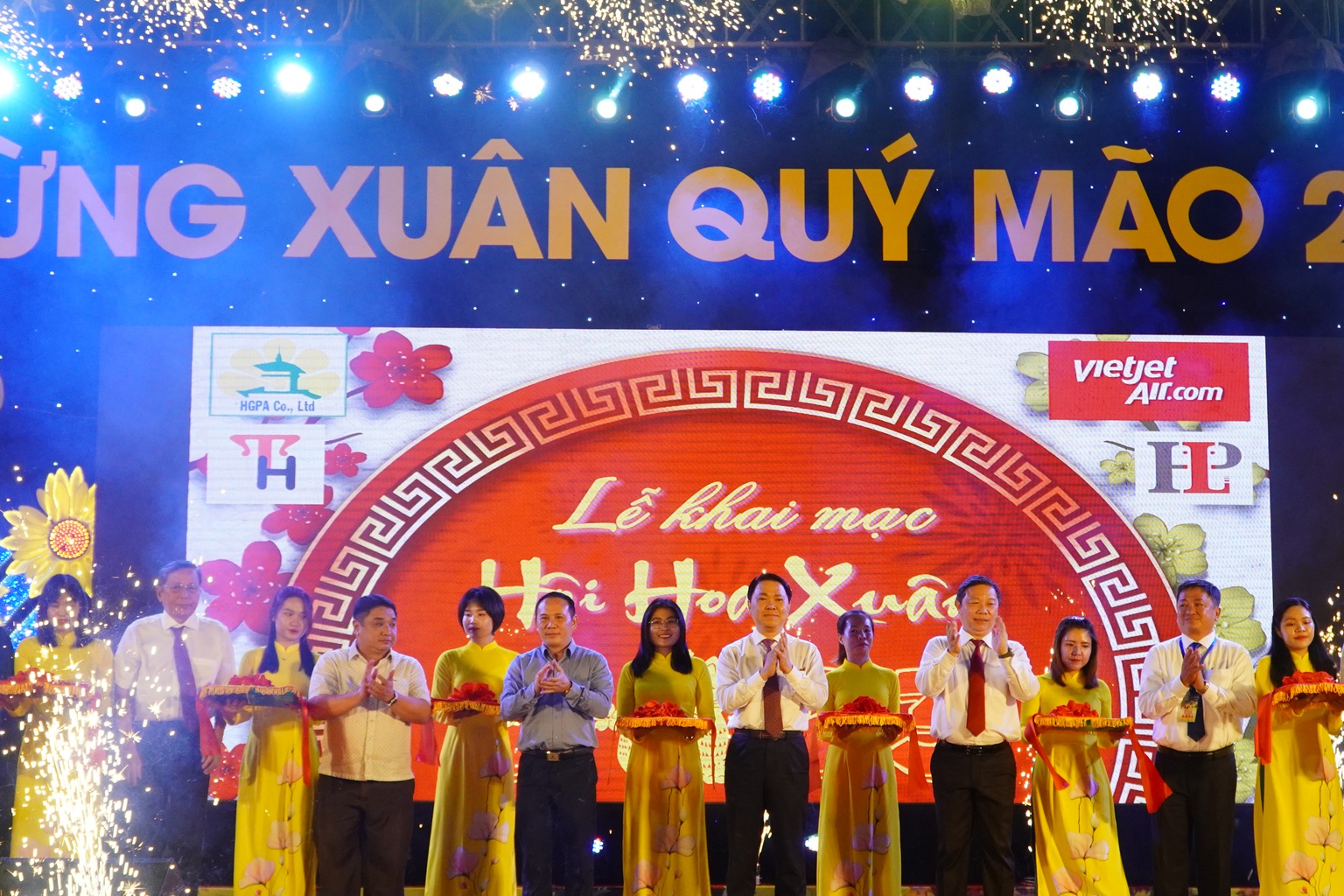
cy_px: 570
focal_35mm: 57
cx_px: 723
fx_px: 2115
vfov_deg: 23.8
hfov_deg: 35.2
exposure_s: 1/200
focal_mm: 29
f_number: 4
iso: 1000
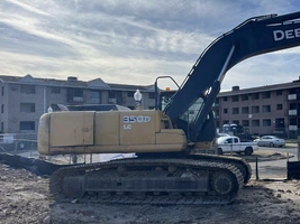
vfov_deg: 36.8
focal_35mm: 39
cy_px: 114
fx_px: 338
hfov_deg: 46.8
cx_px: 209
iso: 50
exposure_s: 1/4310
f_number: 1.6
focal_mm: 5.1
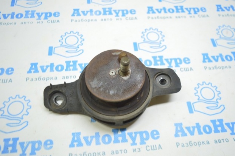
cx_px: 121
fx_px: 222
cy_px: 78
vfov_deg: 38.8
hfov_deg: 55.8
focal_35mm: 34
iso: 400
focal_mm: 22
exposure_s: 1/40
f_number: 3.8
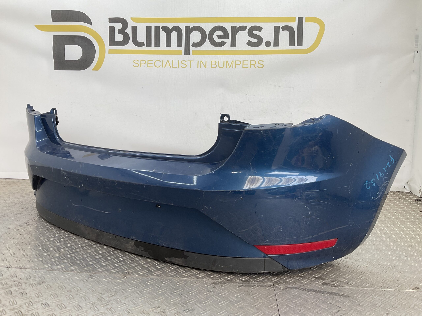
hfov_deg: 61.7
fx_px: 354
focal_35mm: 29
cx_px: 211
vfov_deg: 48.2
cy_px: 158
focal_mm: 3
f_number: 1.8
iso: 16
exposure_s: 1/113
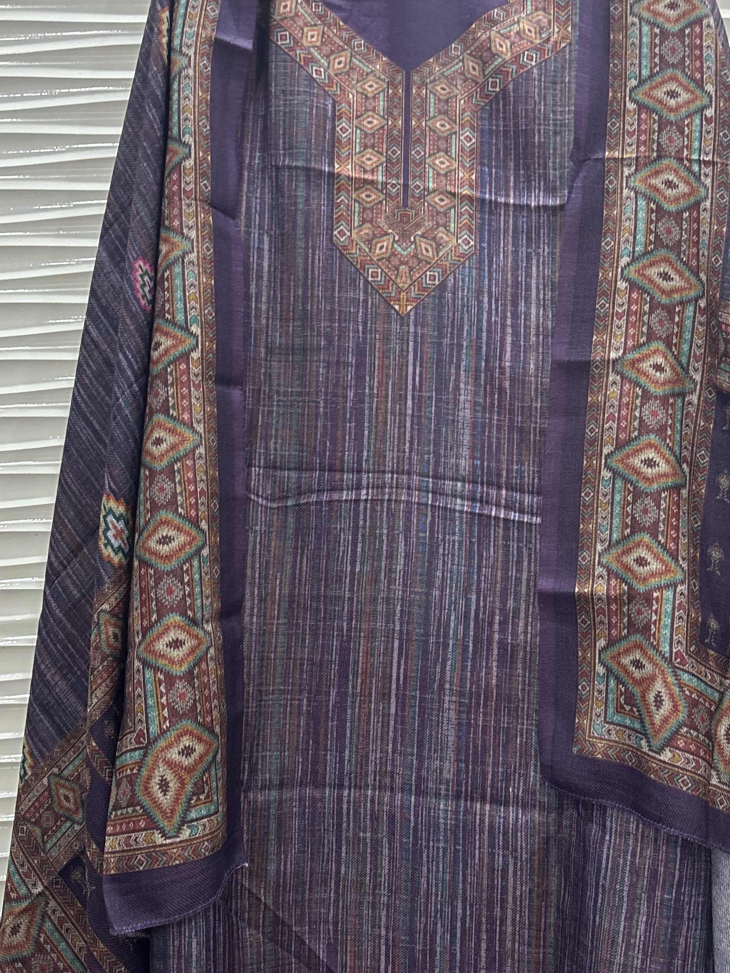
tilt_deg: +3.3
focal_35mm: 39
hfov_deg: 36.7
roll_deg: +0.3
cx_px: 430
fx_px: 1097
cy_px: 496
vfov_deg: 47.9
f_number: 1.6
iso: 640
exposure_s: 1/33
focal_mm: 5.96
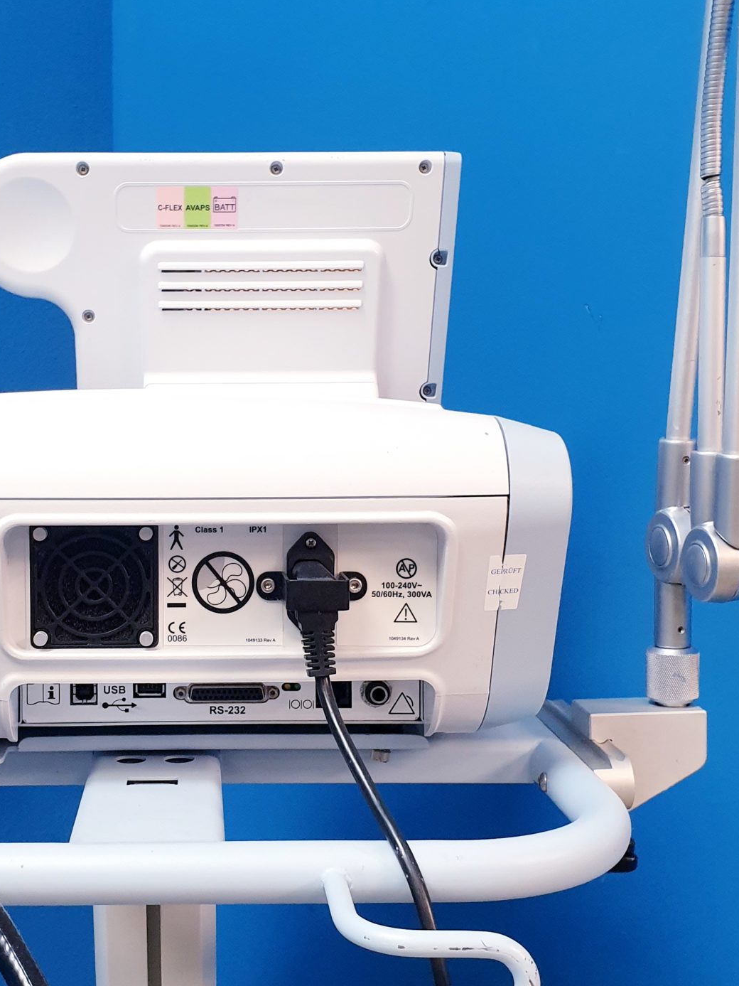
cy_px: 520
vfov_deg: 39.6
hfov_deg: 29.9
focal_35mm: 48
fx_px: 1367
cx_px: 200
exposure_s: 1/50
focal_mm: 4.3
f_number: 2.4
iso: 200
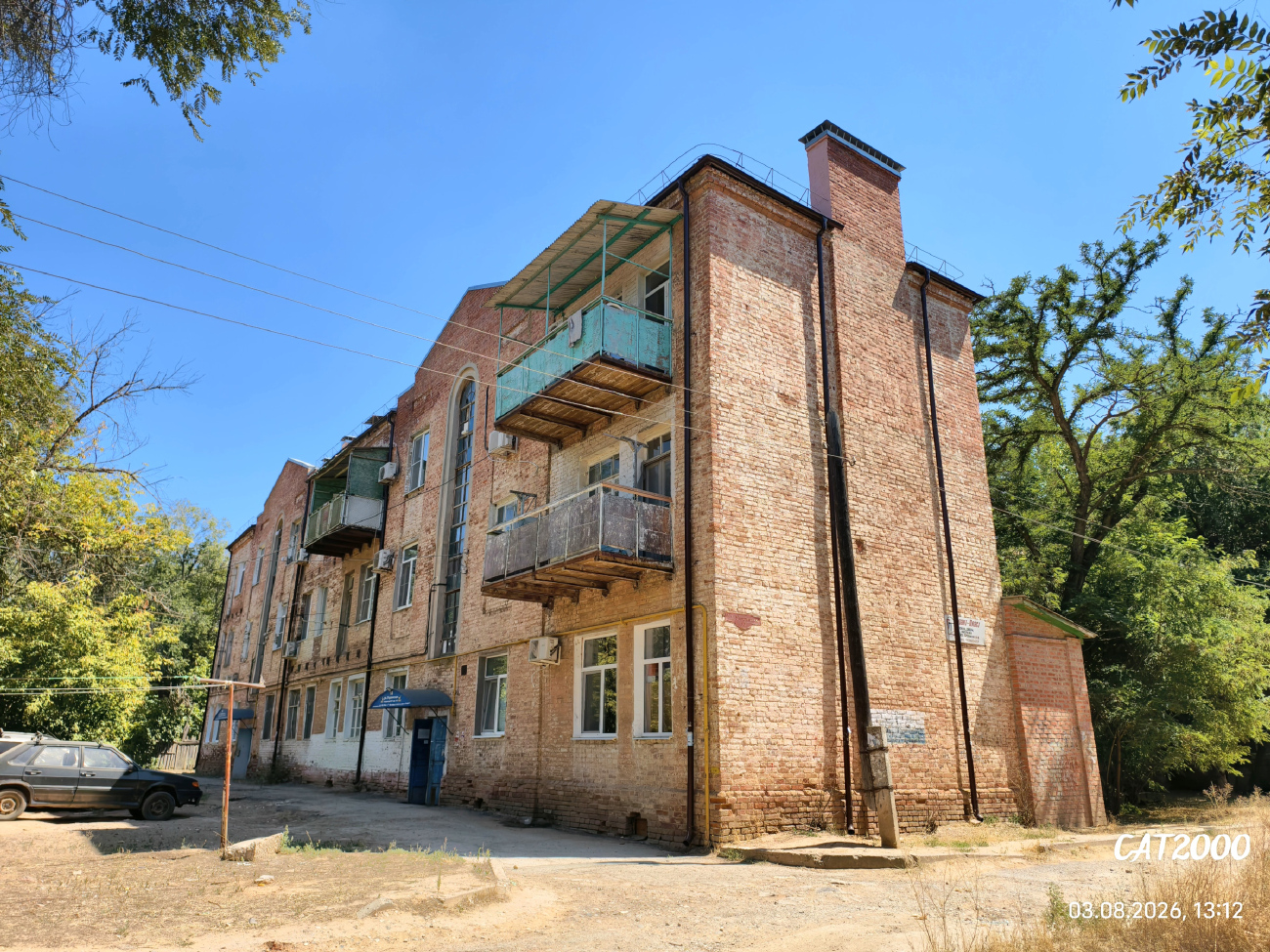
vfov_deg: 58.9
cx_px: 635
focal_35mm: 23
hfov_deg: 73.9
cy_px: 476
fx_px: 844
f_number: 1.57
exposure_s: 1/2283
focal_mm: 6.54
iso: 72
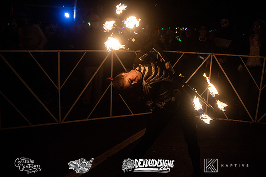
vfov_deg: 37.9
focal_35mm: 35
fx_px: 259
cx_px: 133
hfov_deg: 54.4
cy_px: 88
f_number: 3.5
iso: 2000
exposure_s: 1/500
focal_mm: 35
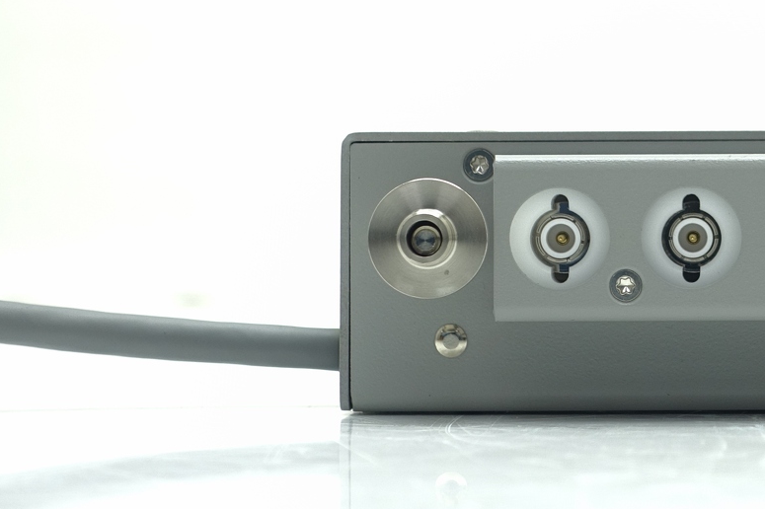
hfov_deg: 11.0
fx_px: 3929
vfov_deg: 7.4
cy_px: 92
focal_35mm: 185
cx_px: 768
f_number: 3.2
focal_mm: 25.7
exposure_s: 1/15
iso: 100
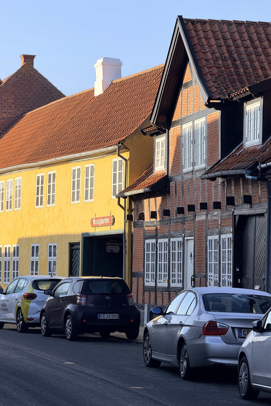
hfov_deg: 11.0
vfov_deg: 16.4
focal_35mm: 125
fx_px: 1411
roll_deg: -1.8
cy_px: 203
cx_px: 130
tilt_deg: +5.1
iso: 50
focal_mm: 15.66
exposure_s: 1/687
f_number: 2.8
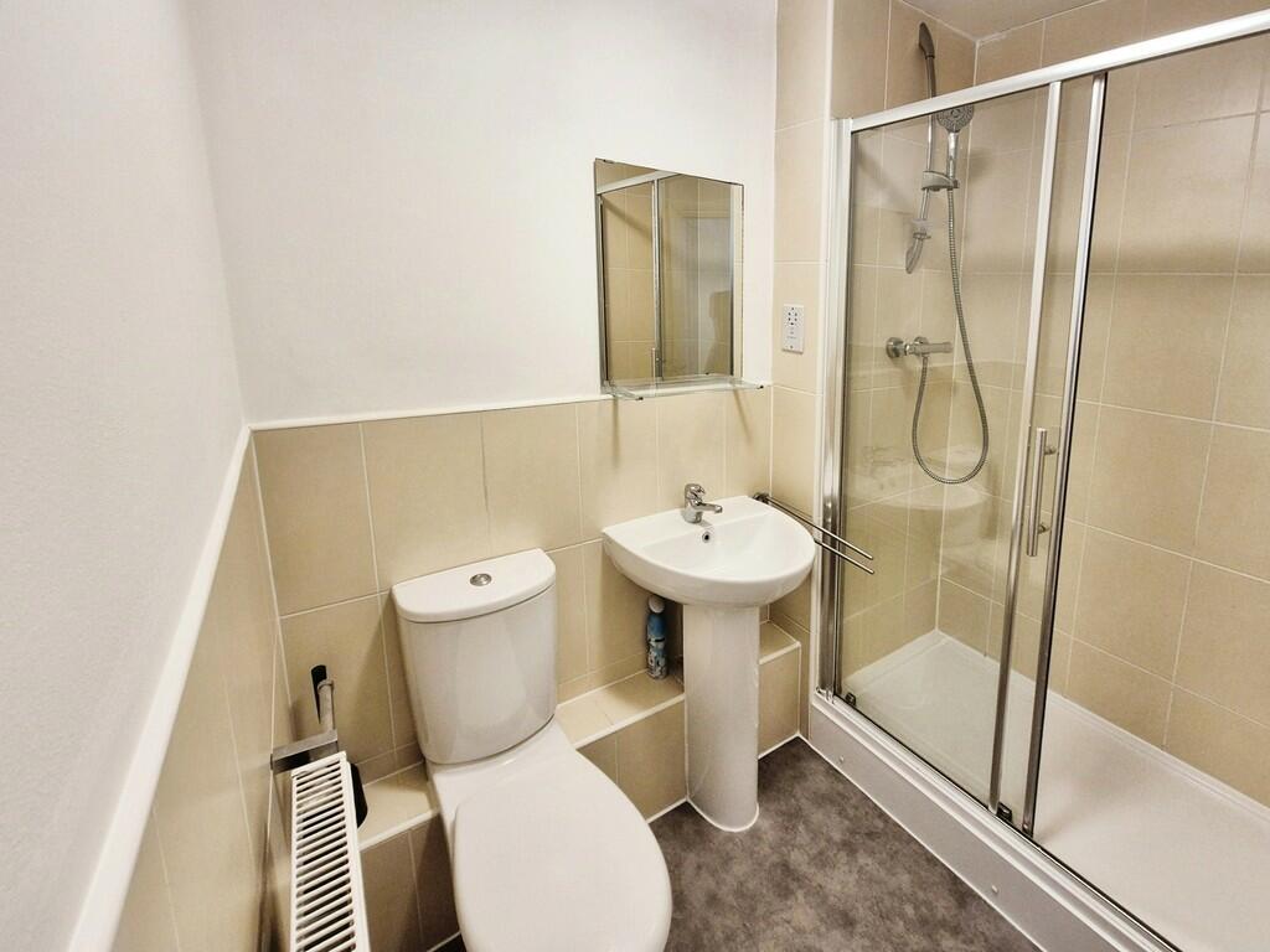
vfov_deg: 89.9
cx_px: 635
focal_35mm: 13
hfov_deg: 106.2
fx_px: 477
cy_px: 476
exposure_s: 1/50
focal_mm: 2.2
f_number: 2.2
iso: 160
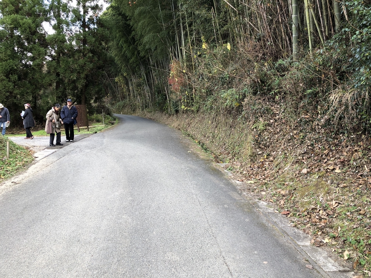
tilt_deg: +1.8
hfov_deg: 63.4
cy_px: 139
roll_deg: +0.4
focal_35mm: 28
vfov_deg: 49.7
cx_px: 186
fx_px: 300
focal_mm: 3.99
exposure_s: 1/120
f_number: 1.8
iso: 25
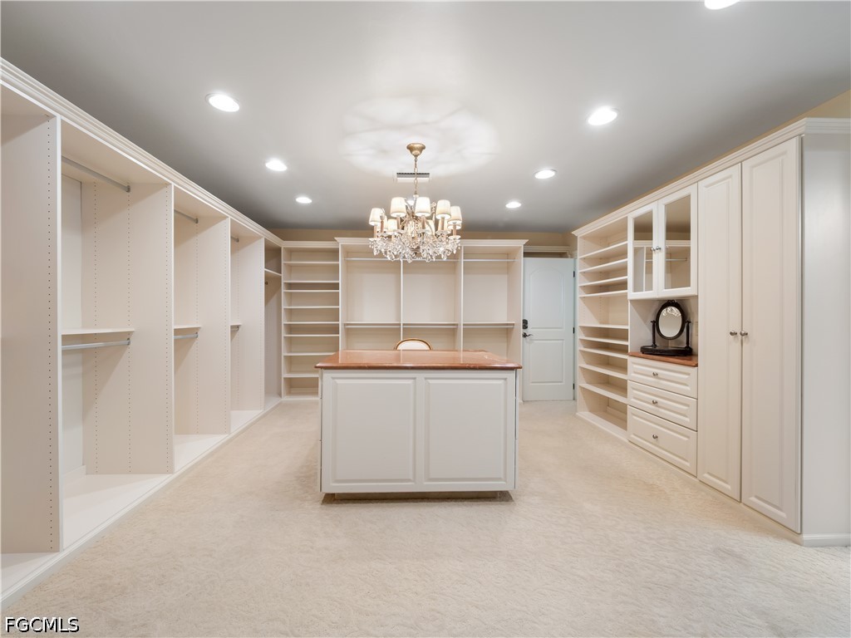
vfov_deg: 85.7
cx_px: 426
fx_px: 344
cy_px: 319
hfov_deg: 102.1
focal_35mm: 14
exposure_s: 1/4
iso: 200
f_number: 7.1
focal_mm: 7
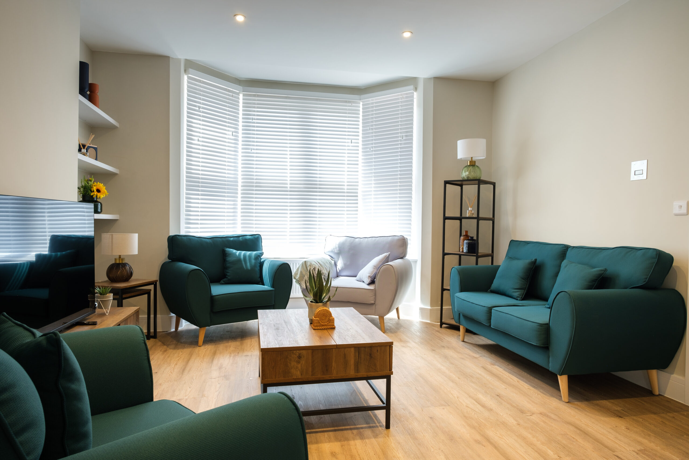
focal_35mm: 21
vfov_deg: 59.5
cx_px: 344
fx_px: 402
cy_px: 230
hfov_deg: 81.2
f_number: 8
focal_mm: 14
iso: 80
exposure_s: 1/3
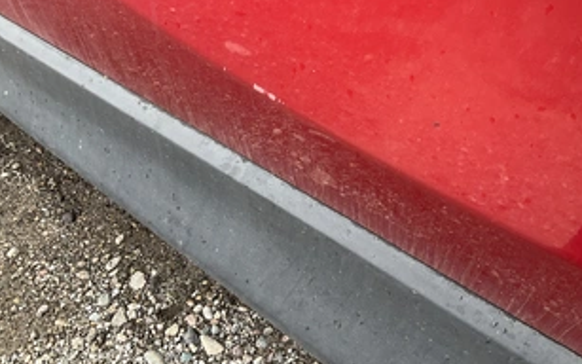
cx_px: 318
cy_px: 133
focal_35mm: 40
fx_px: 635
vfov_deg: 31.8
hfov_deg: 49.2
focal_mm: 3
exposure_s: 1/167
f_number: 1.8
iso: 20
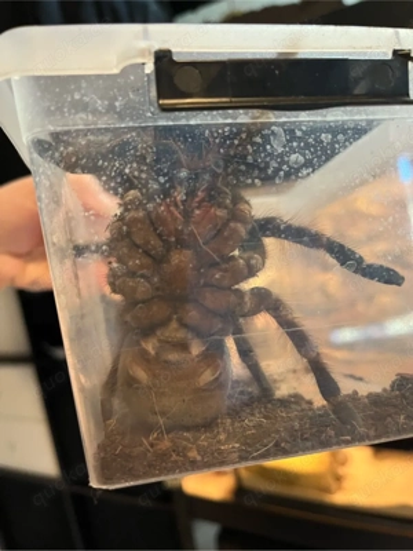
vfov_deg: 67.3
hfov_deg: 53.1
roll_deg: +9.7
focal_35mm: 26
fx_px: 414
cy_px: 276
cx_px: 206
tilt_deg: -8.5
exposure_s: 1/33
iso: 400
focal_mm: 5.1
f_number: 1.6
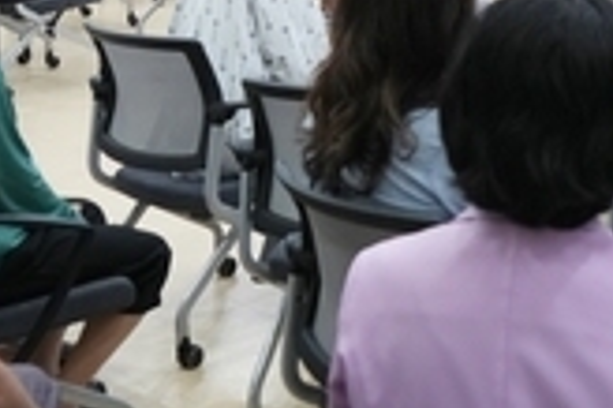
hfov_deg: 24.0
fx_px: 1395
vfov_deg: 15.6
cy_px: -159
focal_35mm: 82
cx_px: 572
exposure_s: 1/160
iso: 1250
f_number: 4
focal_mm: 24
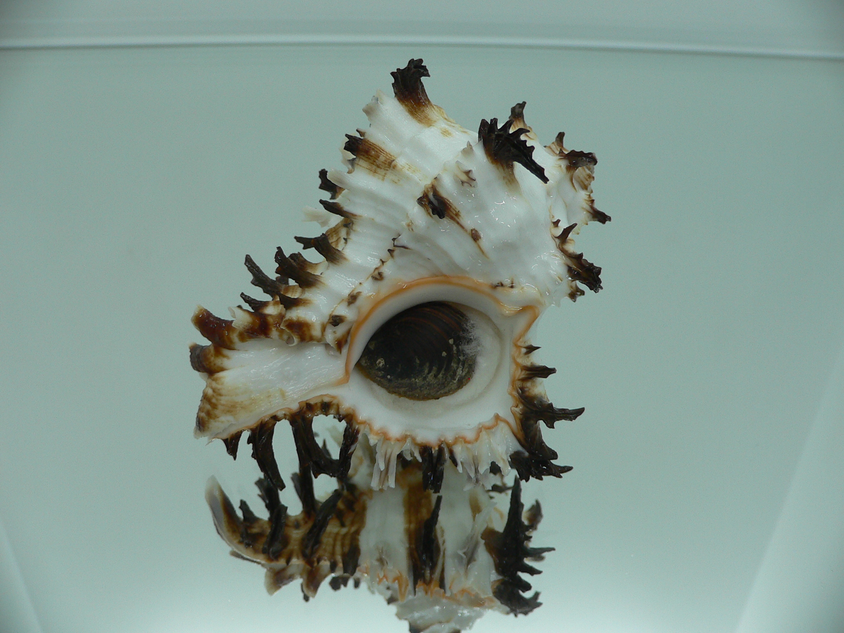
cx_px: 422
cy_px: 316
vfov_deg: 40.7
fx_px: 853
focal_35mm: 35
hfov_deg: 52.6
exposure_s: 1/60
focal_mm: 4.6
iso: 80
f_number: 2.8
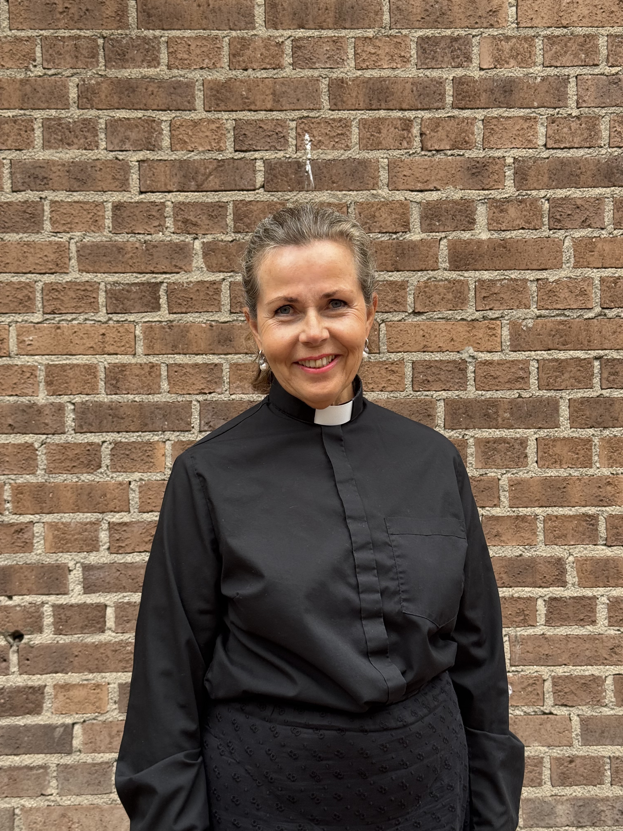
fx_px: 1152
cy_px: 416
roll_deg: +0.0
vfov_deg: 39.7
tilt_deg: -2.2
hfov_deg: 30.3
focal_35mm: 48
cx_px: 312
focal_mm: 6.76
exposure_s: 1/186
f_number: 1.78
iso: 64
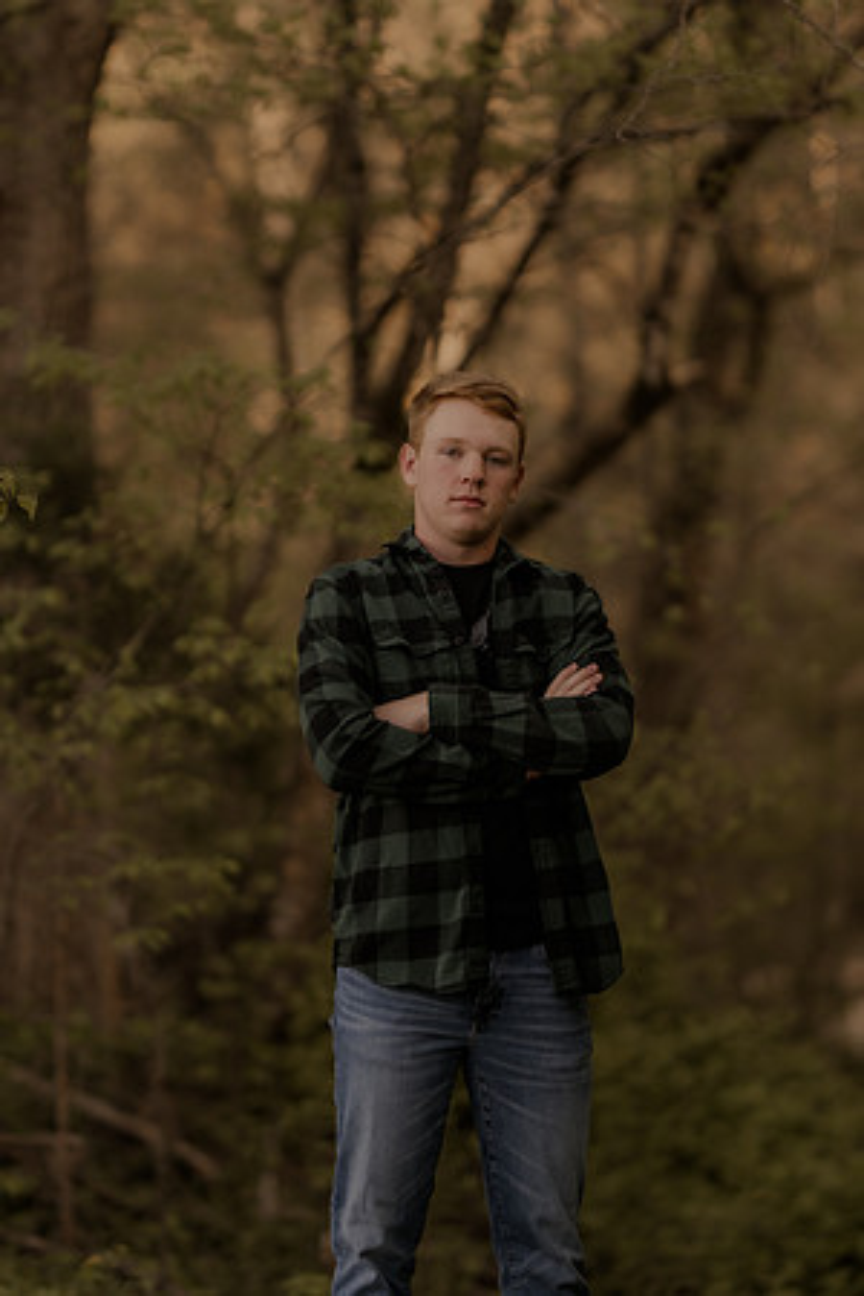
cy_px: 648
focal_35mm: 127
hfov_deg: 10.8
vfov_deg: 16.1
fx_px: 4572
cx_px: 432
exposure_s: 1/800
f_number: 1.4
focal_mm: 85
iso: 250
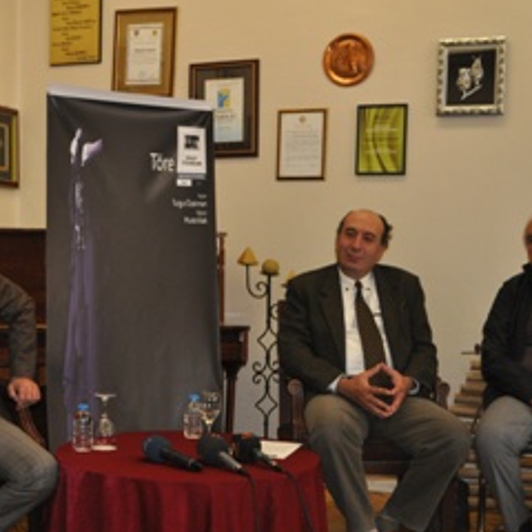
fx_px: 991
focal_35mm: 57
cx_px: 157
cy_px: 324
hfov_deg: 29.7
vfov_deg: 30.0
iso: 800
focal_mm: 24
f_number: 4
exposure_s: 1/60
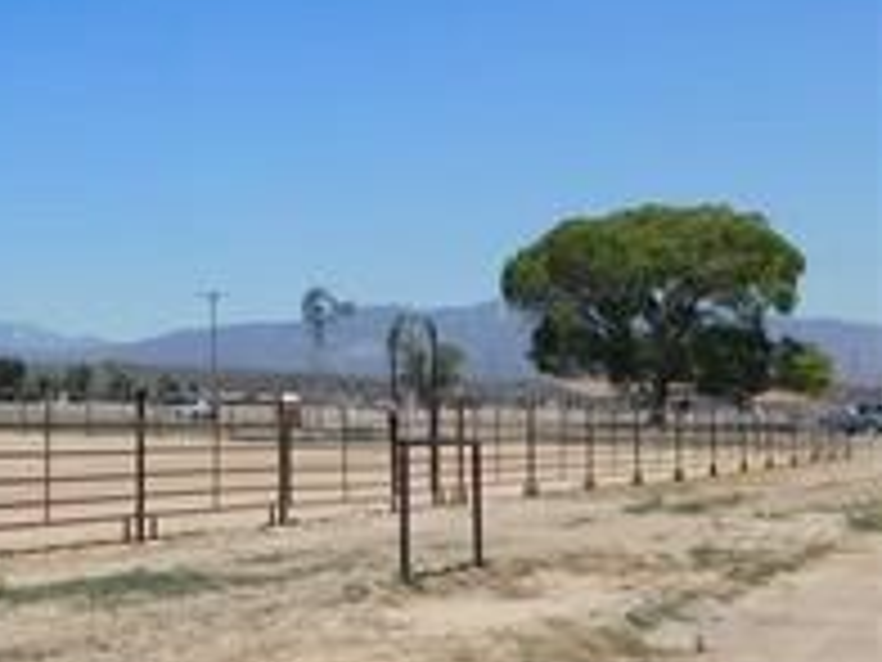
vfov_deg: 21.3
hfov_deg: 25.7
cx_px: -126
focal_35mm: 69
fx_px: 1758
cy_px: 268
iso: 125
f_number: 6.4
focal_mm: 5.3
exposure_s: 1/640
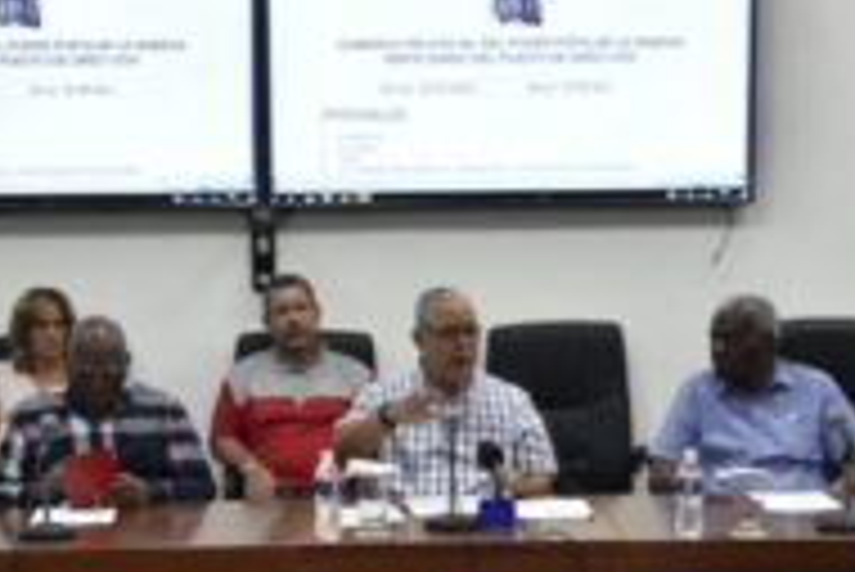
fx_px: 2139
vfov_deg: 15.0
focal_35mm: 90
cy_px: 531
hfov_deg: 22.6
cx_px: 396
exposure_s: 1/80
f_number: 4
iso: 640
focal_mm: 28
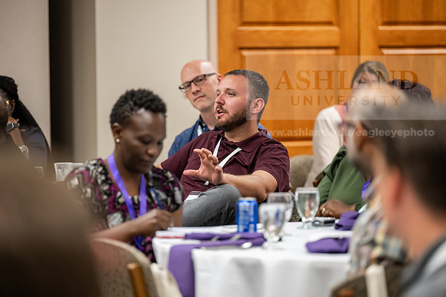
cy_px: 148
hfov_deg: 11.1
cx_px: 223
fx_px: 2292
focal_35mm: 185
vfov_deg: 7.4
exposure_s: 1/160
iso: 2000
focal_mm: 185
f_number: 2.8
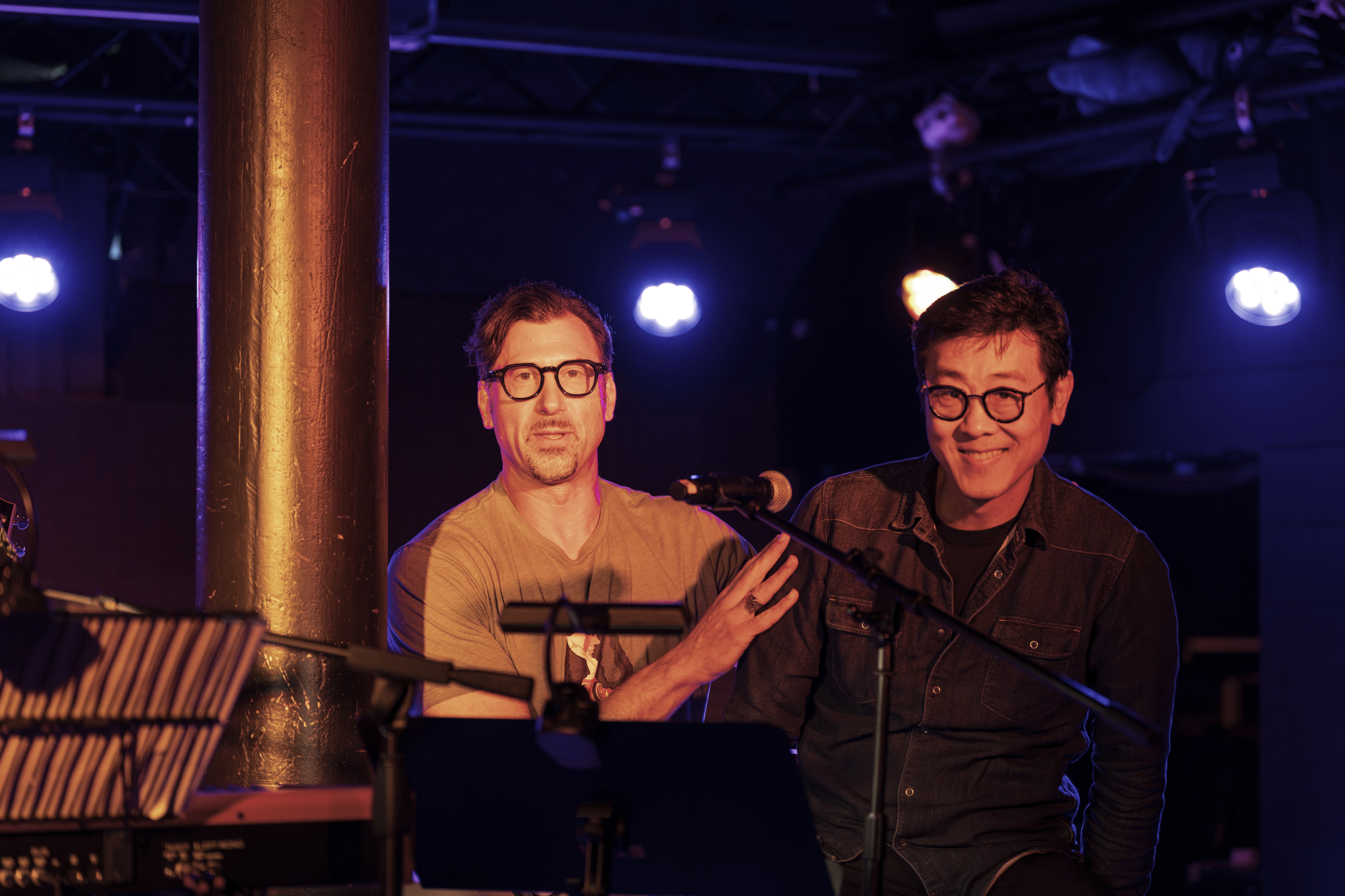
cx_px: 672
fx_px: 3512
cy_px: 448
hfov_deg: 21.7
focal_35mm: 94
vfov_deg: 14.6
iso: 1600
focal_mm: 94
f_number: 2.8
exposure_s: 1/125
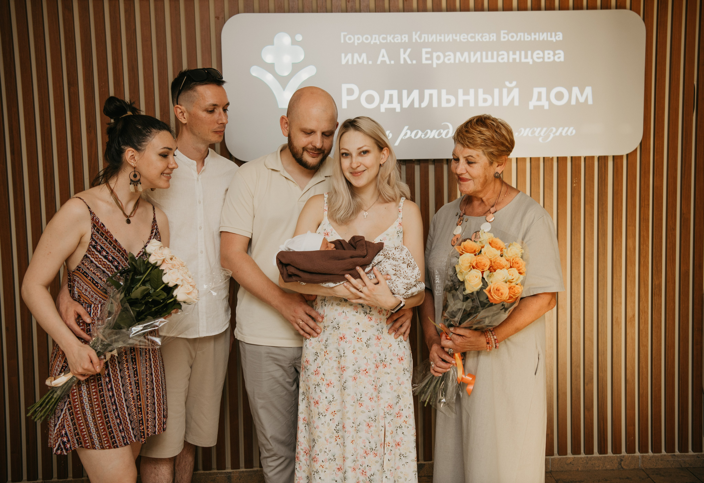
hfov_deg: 42.3
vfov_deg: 29.8
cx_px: 372
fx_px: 909
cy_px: 236
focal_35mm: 46
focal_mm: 44
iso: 200
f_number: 4
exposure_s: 1/160
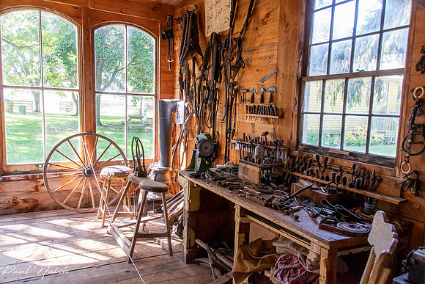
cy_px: 142
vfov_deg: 48.0
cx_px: 212
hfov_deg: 67.4
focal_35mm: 27
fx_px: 319
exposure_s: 1/100
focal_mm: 18
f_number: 6.3
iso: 1100
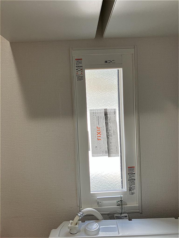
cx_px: 90
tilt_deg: -2.8
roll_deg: +3.2
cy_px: 119
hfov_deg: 49.7
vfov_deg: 63.4
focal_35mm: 28
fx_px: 193
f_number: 1.8
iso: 50
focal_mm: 3.99
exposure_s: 1/121
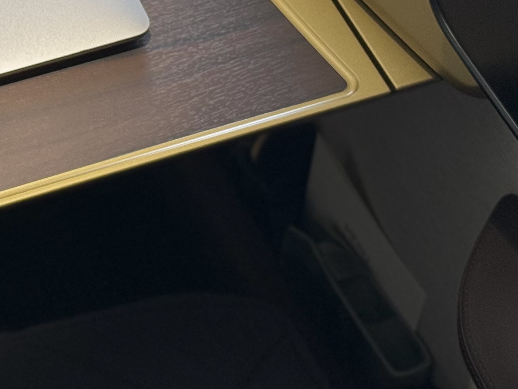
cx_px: -131
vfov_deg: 11.5
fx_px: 1900
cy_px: -39
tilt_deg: -47.8
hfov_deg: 14.9
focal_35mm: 127
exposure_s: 1/60
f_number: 1.78
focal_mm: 6.76
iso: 100
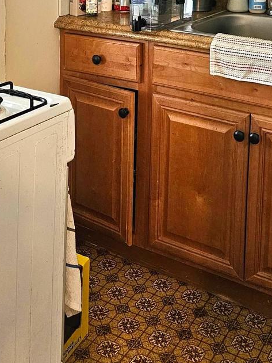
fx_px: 587
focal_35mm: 56
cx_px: 167
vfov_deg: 31.1
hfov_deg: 26.0
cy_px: -22
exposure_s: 1/120
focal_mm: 6.3
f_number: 1.7
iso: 640
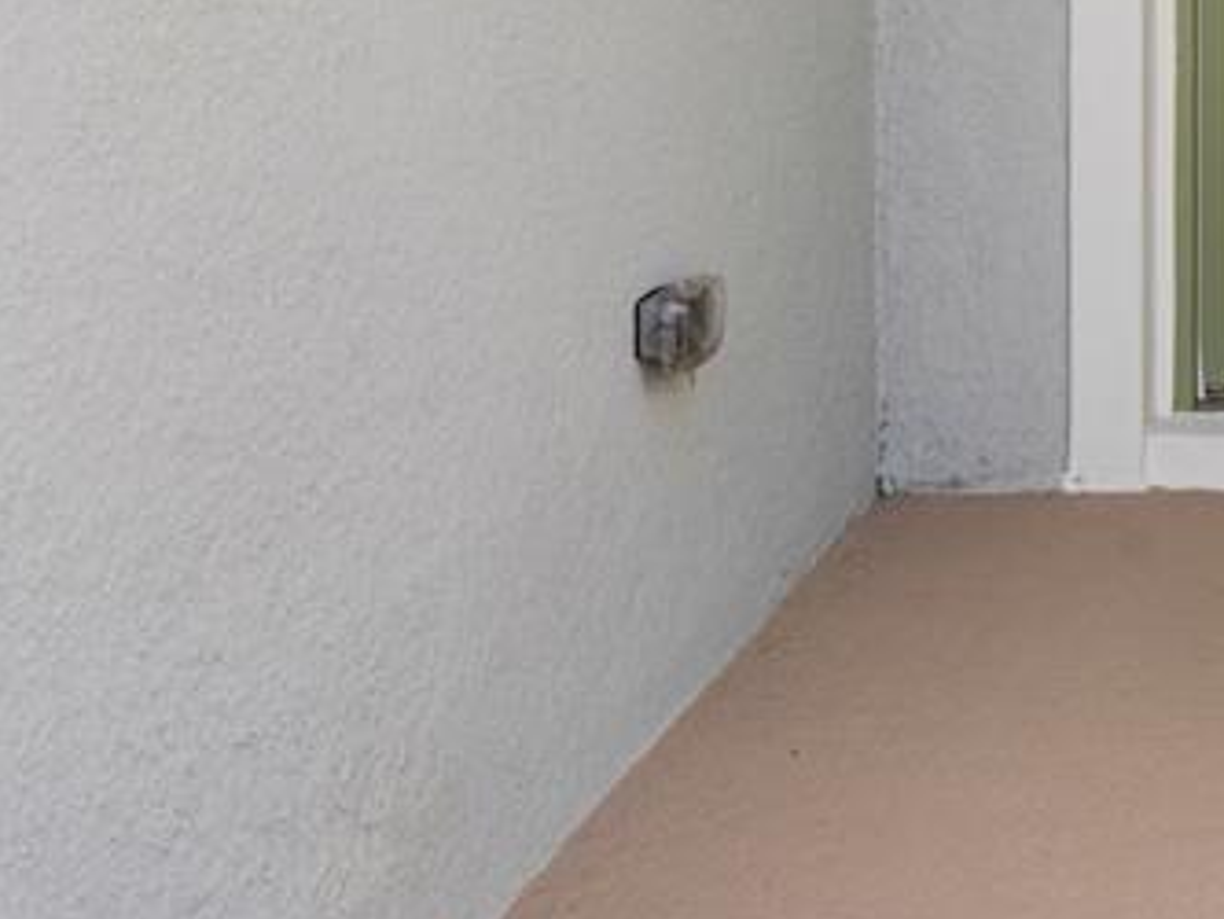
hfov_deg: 24.3
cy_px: -143
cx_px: 1551
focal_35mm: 71
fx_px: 2511
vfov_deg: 19.7
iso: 250
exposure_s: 1/125
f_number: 8
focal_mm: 24
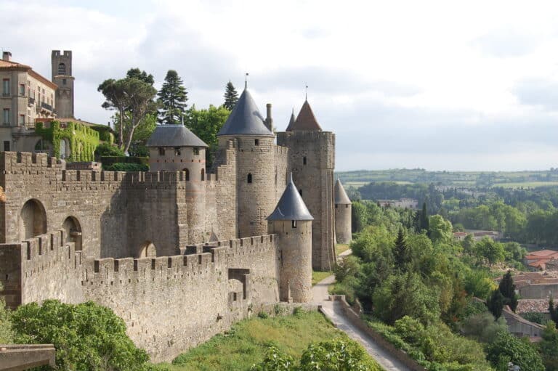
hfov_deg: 37.9
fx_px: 813
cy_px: 186
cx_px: 279
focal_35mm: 52
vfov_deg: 25.7
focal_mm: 35
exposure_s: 1/250
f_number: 10
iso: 320
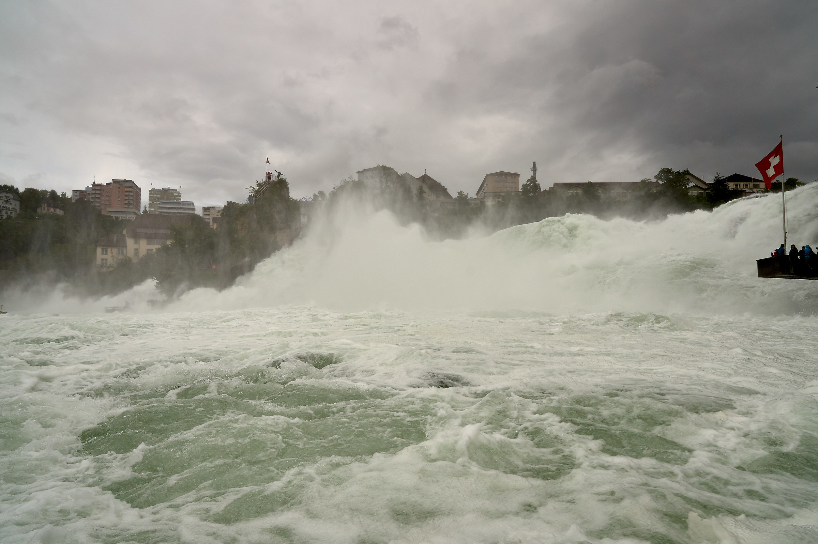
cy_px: 272
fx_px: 545
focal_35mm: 24
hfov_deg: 73.8
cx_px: 409
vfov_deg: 53.1
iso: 100
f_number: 11
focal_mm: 16
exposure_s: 1/400
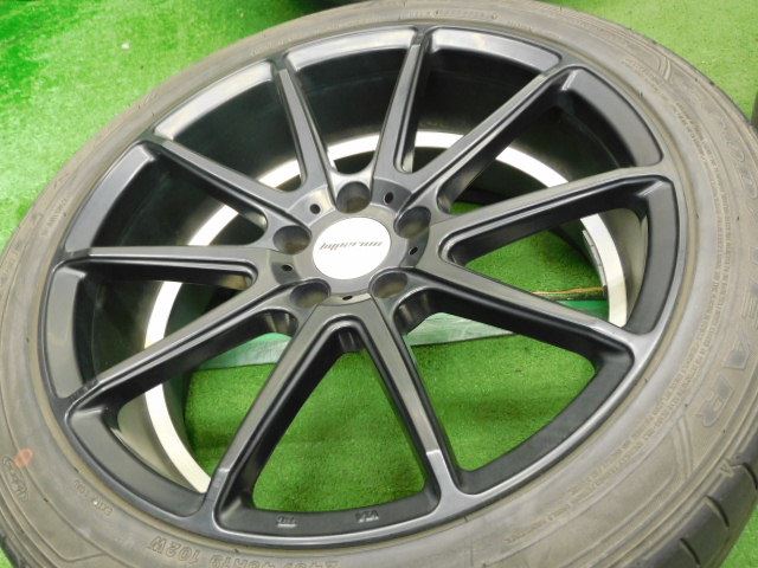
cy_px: 284
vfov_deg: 42.9
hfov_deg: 55.4
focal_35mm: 33
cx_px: 379
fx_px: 723
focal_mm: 5.9
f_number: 3.6
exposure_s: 1/10
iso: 400
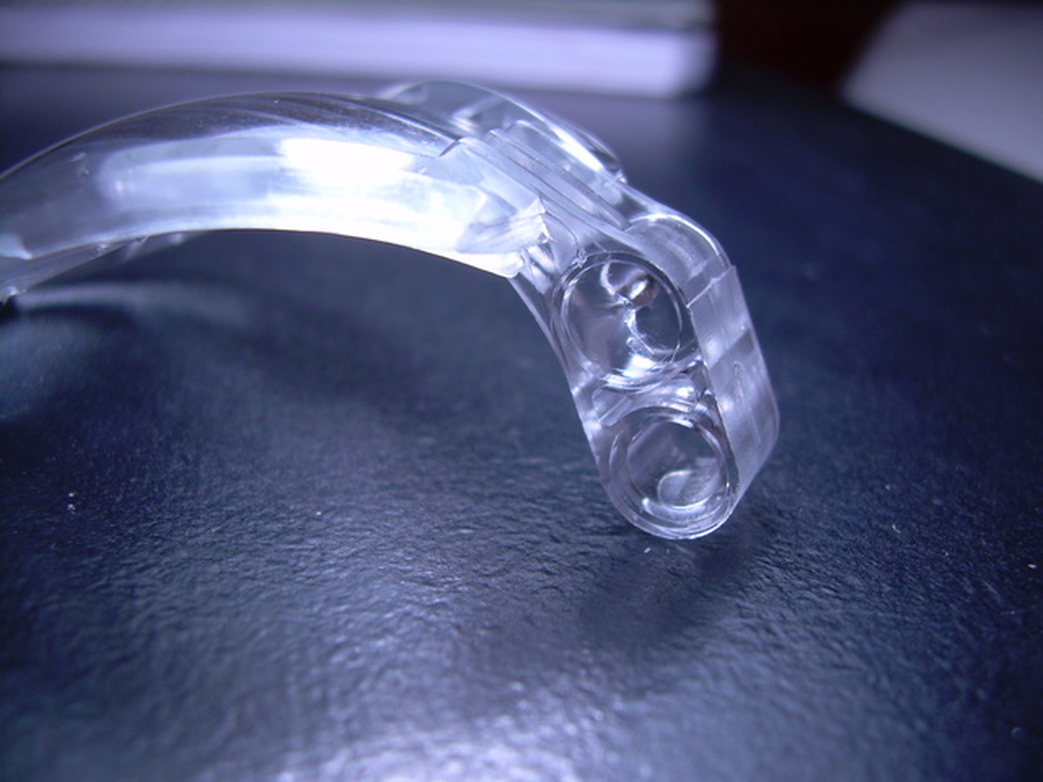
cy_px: 391
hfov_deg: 49.0
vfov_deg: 37.7
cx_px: 522
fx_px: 1145
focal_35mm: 38
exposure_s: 1/84.8
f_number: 2.8
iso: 50
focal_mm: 6.3
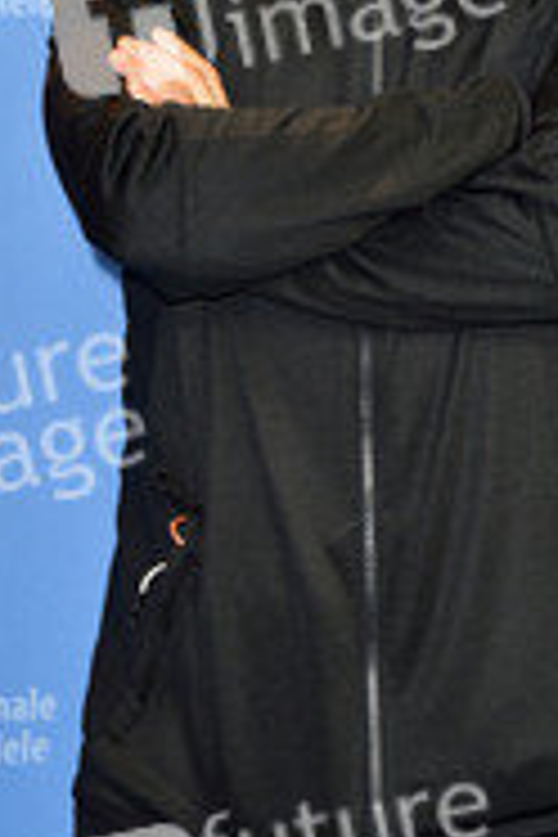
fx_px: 5603
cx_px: 405
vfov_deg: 8.5
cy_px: 216
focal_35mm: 241
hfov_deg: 5.7
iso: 640
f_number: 5.6
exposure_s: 1/125
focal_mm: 112
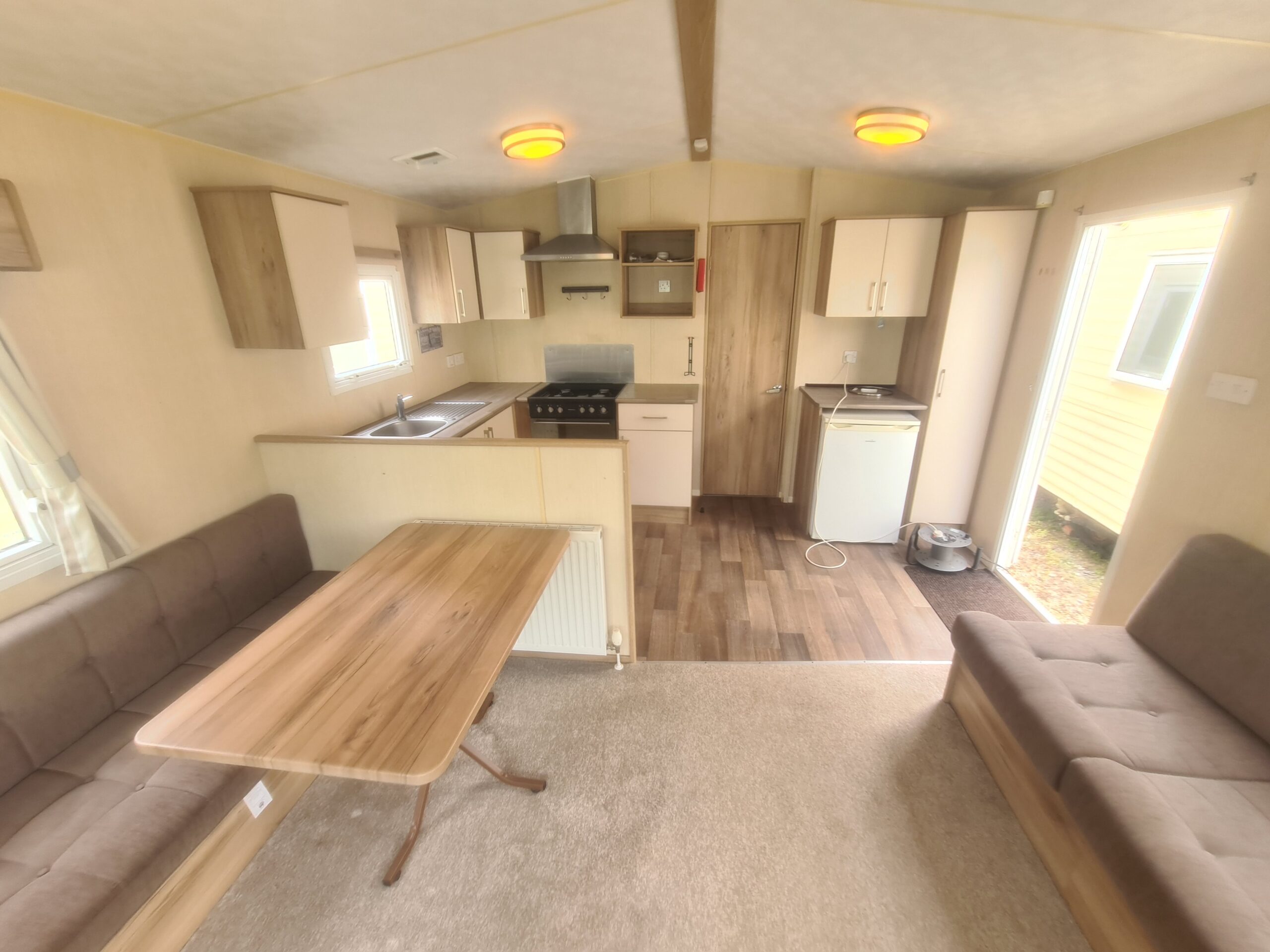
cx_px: 635
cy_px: 476
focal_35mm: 13
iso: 64
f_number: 2.2
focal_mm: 2.2
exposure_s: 1/50
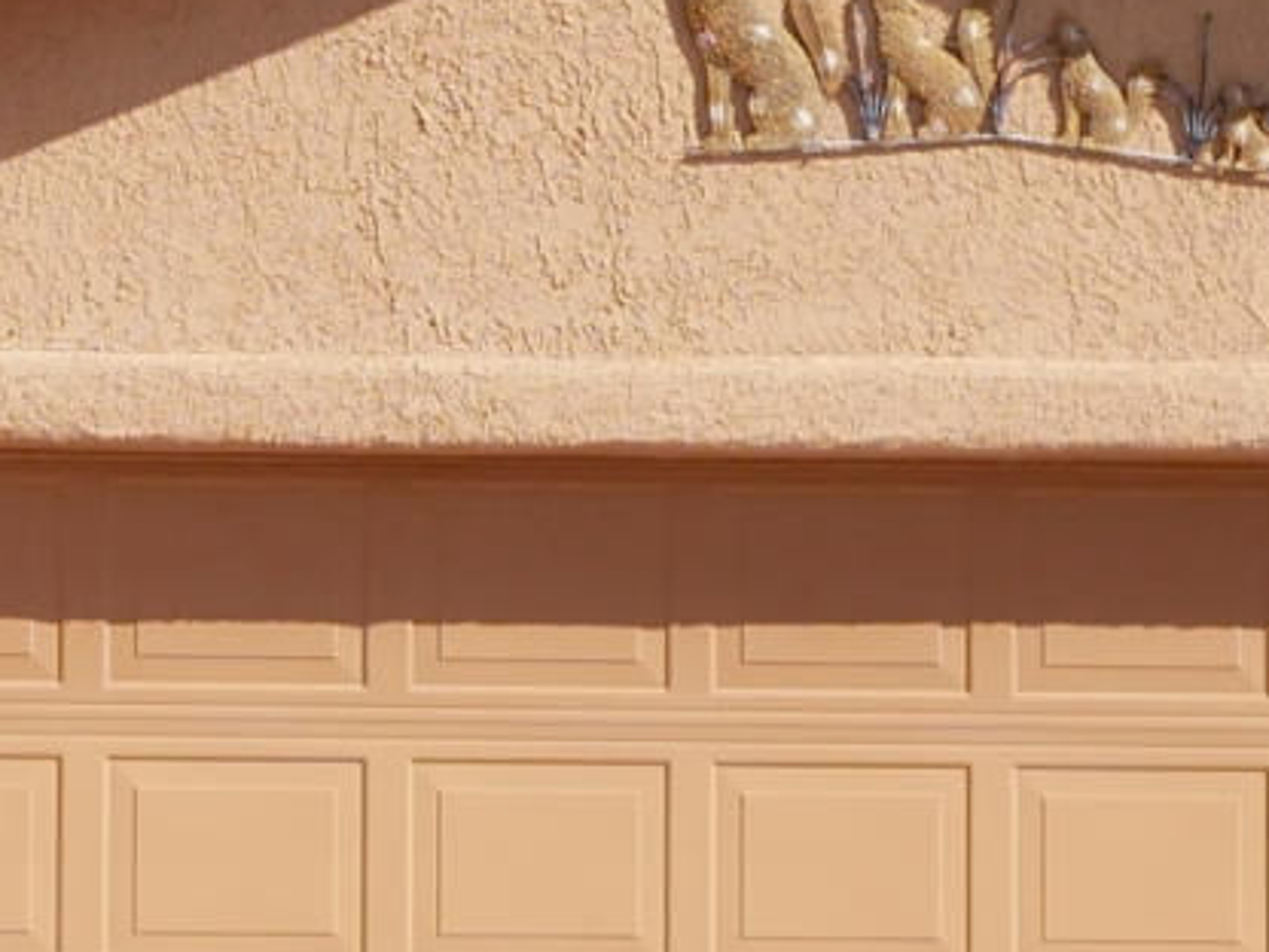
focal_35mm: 202
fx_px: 7405
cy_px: 809
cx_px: -162
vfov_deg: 7.3
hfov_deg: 9.7
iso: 200
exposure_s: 1/1000
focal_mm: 14
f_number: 5.6
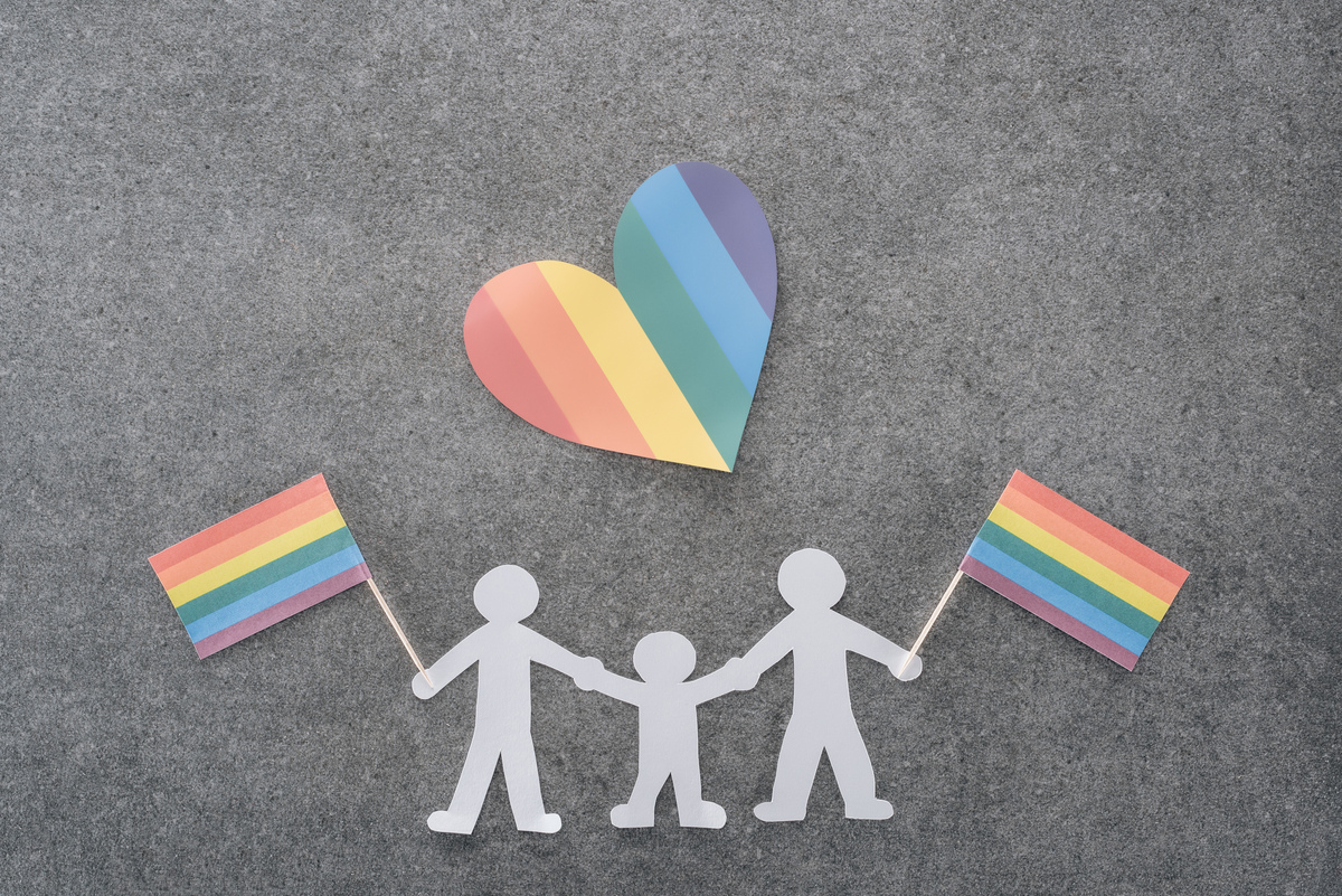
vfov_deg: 27.0
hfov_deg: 39.6
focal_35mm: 50
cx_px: 671
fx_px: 1864
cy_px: 448
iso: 250
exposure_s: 1/160
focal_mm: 50
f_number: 9
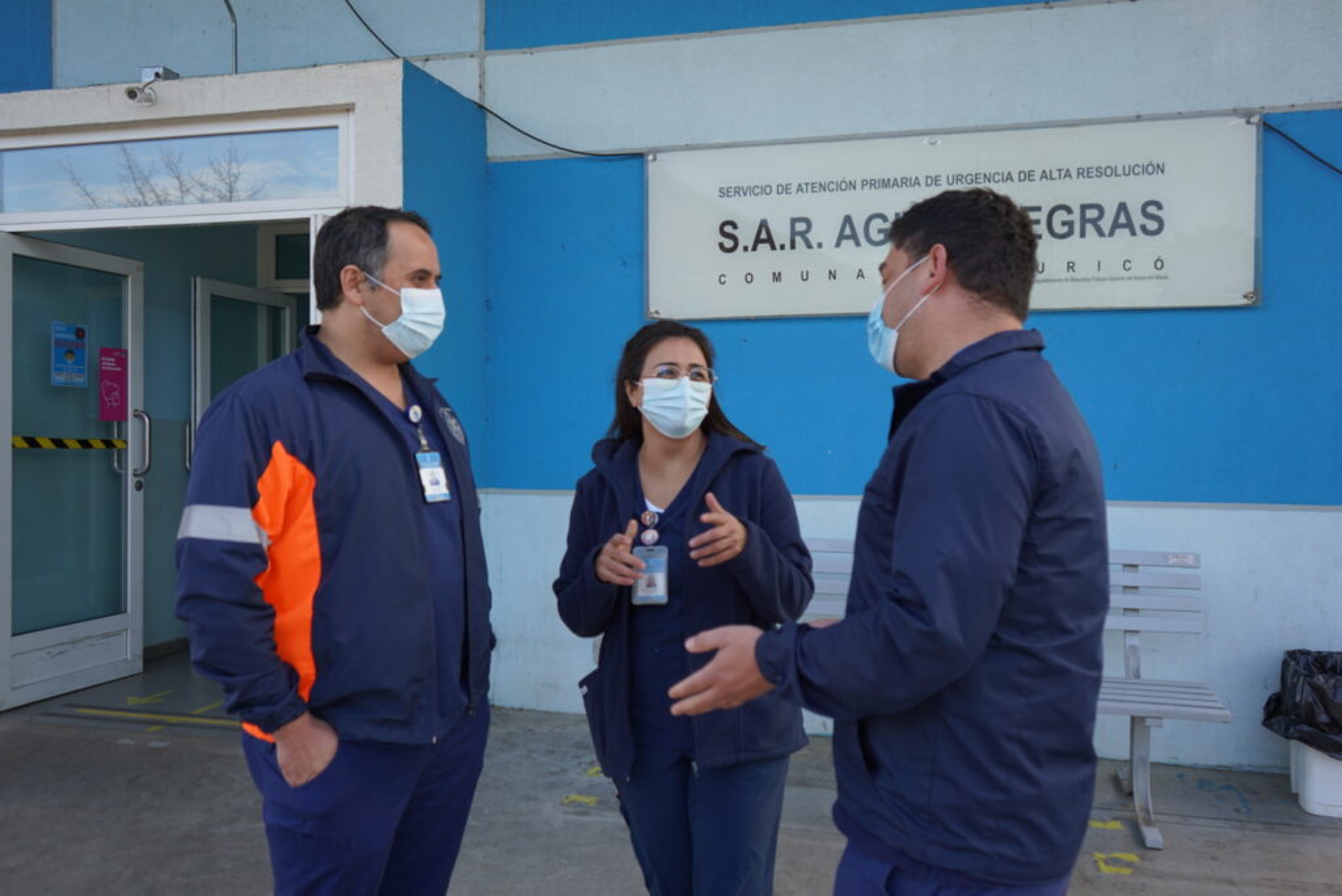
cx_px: 671
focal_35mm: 28
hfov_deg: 65.4
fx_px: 1044
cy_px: 448
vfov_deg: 46.5
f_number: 4
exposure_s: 1/160
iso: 125
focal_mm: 28
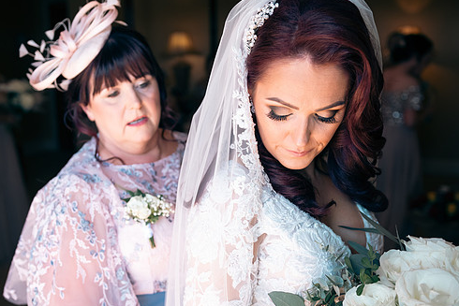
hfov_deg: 43.5
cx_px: 202
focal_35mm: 45
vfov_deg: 29.9
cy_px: 169
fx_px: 574
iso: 320
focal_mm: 38
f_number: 3.5
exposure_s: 1/320
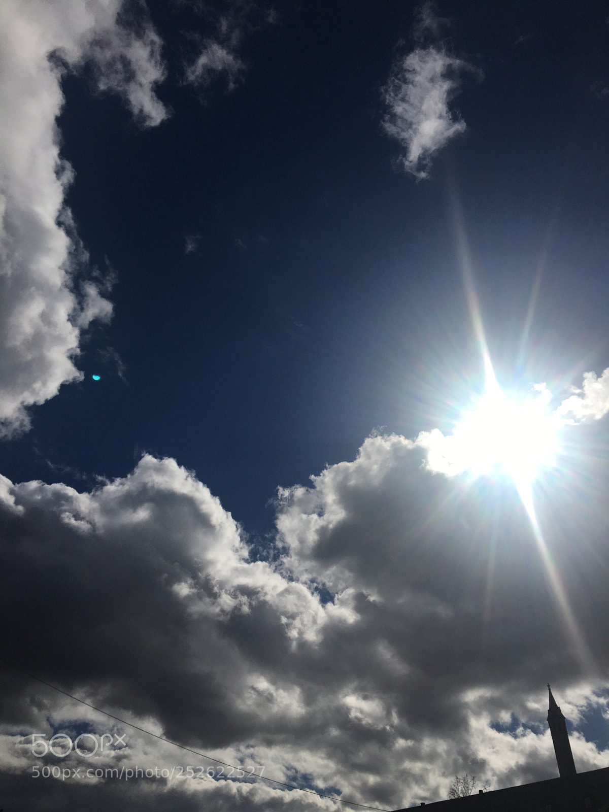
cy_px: 406
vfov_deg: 61.7
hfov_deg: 48.2
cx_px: 304
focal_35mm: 29
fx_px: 680
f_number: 2.2
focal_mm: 4.15
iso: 25
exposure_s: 1/12821
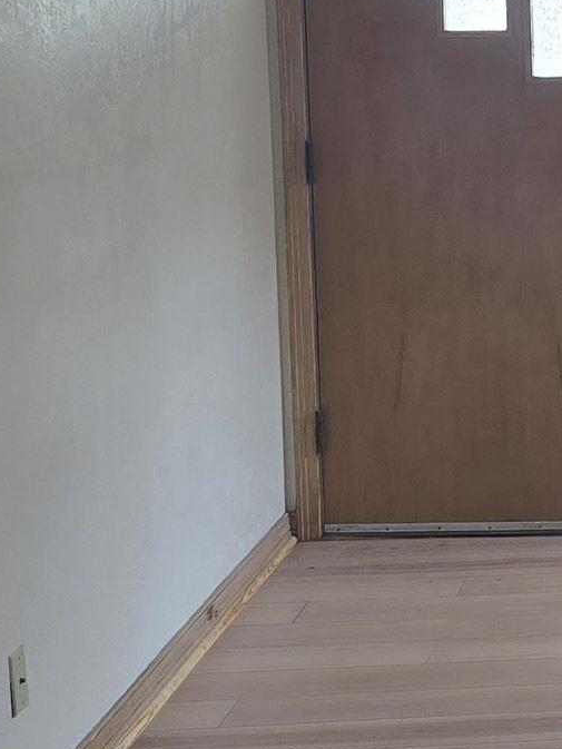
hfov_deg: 13.0
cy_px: 201
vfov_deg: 18.6
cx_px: 946
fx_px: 2272
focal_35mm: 105
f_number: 1.7
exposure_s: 1/120
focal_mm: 6.3
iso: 80
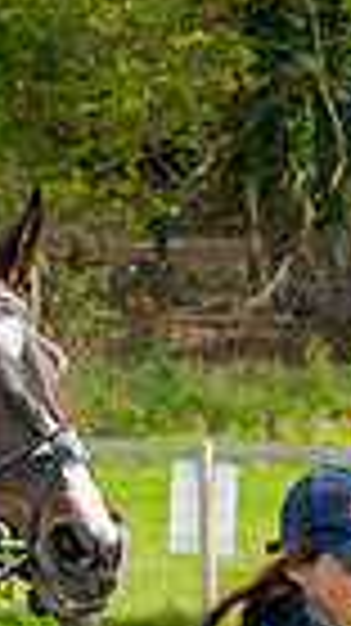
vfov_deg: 5.2
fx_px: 6813
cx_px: -414
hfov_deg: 2.9
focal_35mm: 411
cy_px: 810
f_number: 5
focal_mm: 48
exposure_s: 1/2500
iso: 800
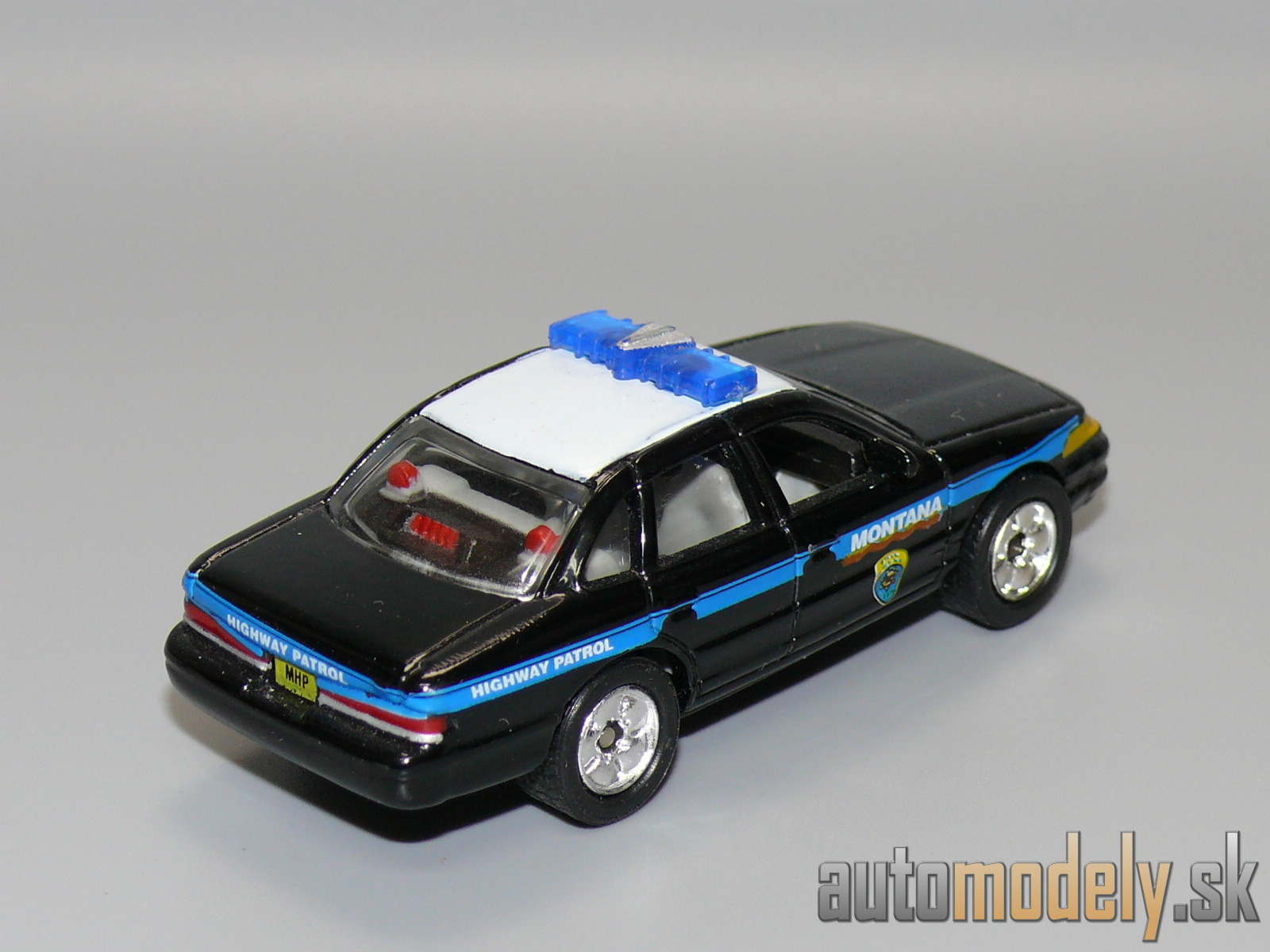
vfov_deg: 12.8
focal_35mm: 116
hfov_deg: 17.0
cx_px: 635
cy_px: 476
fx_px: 4256
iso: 100
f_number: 4
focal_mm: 14.3
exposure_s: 1/30
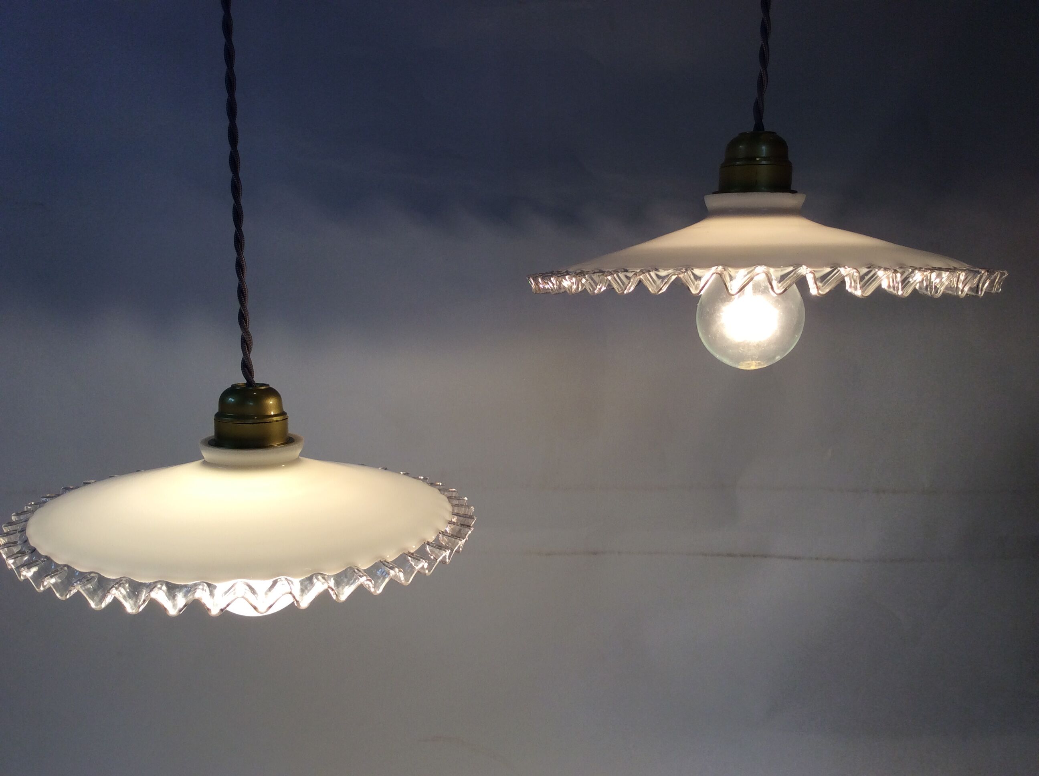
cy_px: 388
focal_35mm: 32
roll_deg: +1.8
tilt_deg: -10.5
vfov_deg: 44.1
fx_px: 959
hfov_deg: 56.9
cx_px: 520
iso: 32
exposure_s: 1/118
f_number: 2.4
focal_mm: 3.3
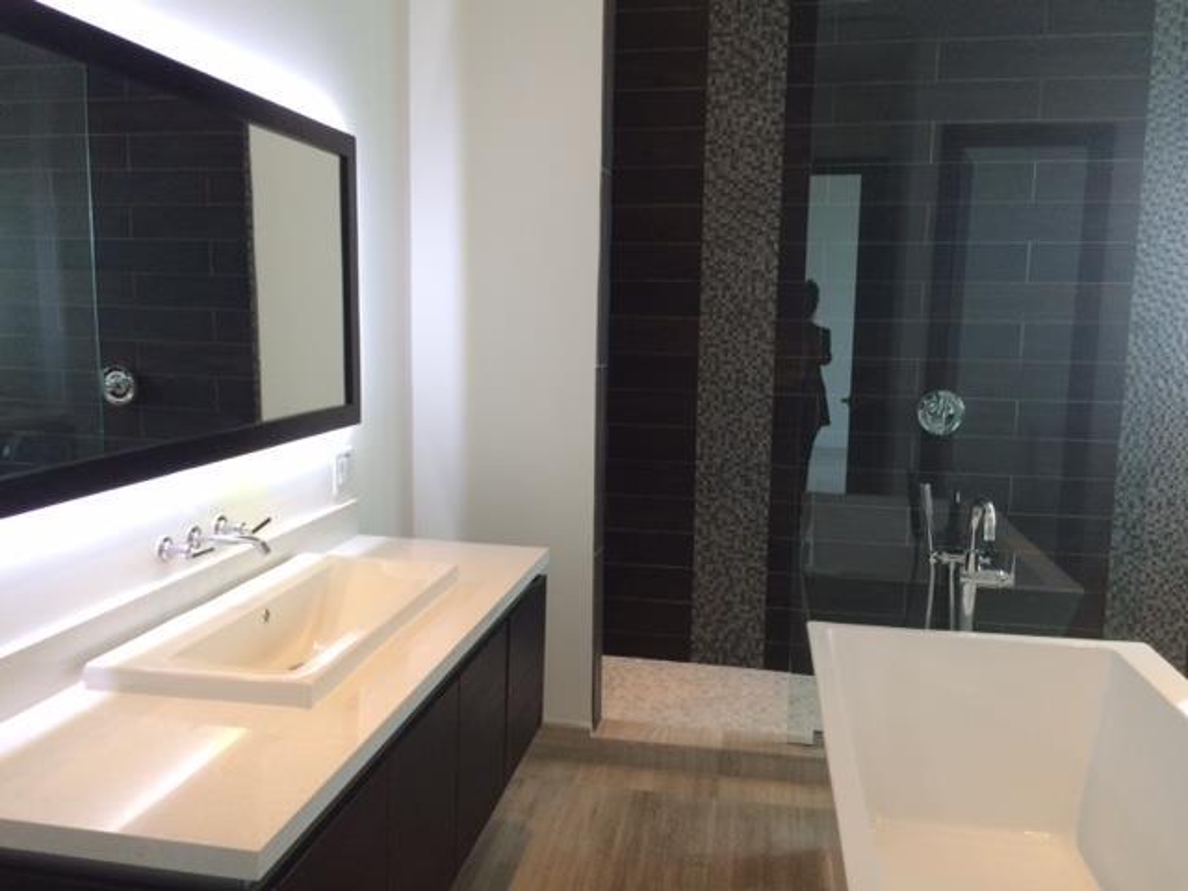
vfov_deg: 48.2
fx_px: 995
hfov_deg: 61.7
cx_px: 594
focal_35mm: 29
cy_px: 446
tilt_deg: -8.6
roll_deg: -2.4
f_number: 2.2
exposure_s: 1/30
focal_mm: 4.15
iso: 125
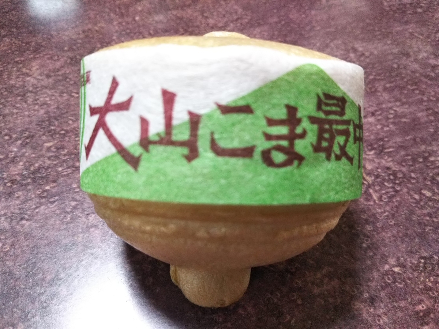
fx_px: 380
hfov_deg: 60.0
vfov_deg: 46.8
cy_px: 164
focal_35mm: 30
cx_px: 220
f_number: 2.2
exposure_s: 1/30
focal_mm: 4
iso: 250
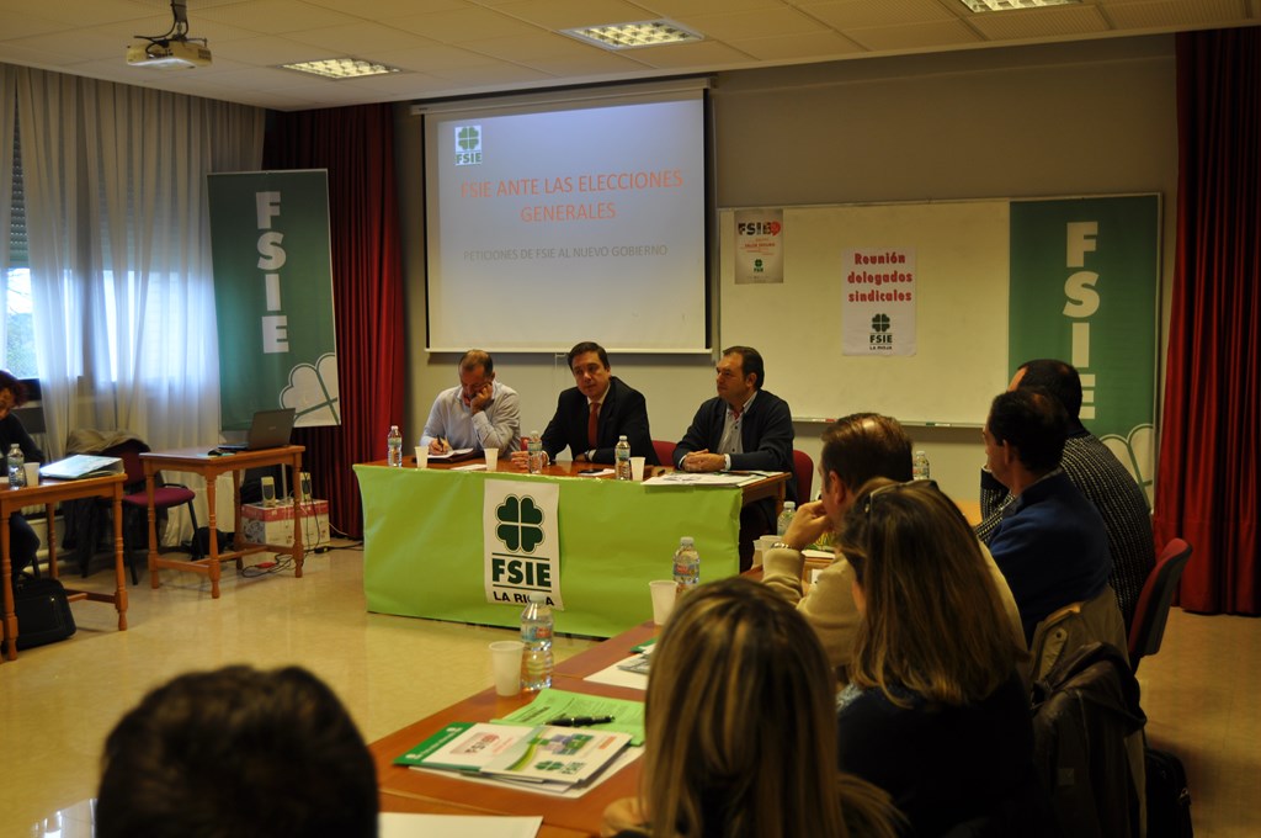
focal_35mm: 39
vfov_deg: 34.1
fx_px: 1364
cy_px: 419
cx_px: 630
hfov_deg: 49.6
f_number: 4
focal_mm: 26
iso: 200
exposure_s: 1/25
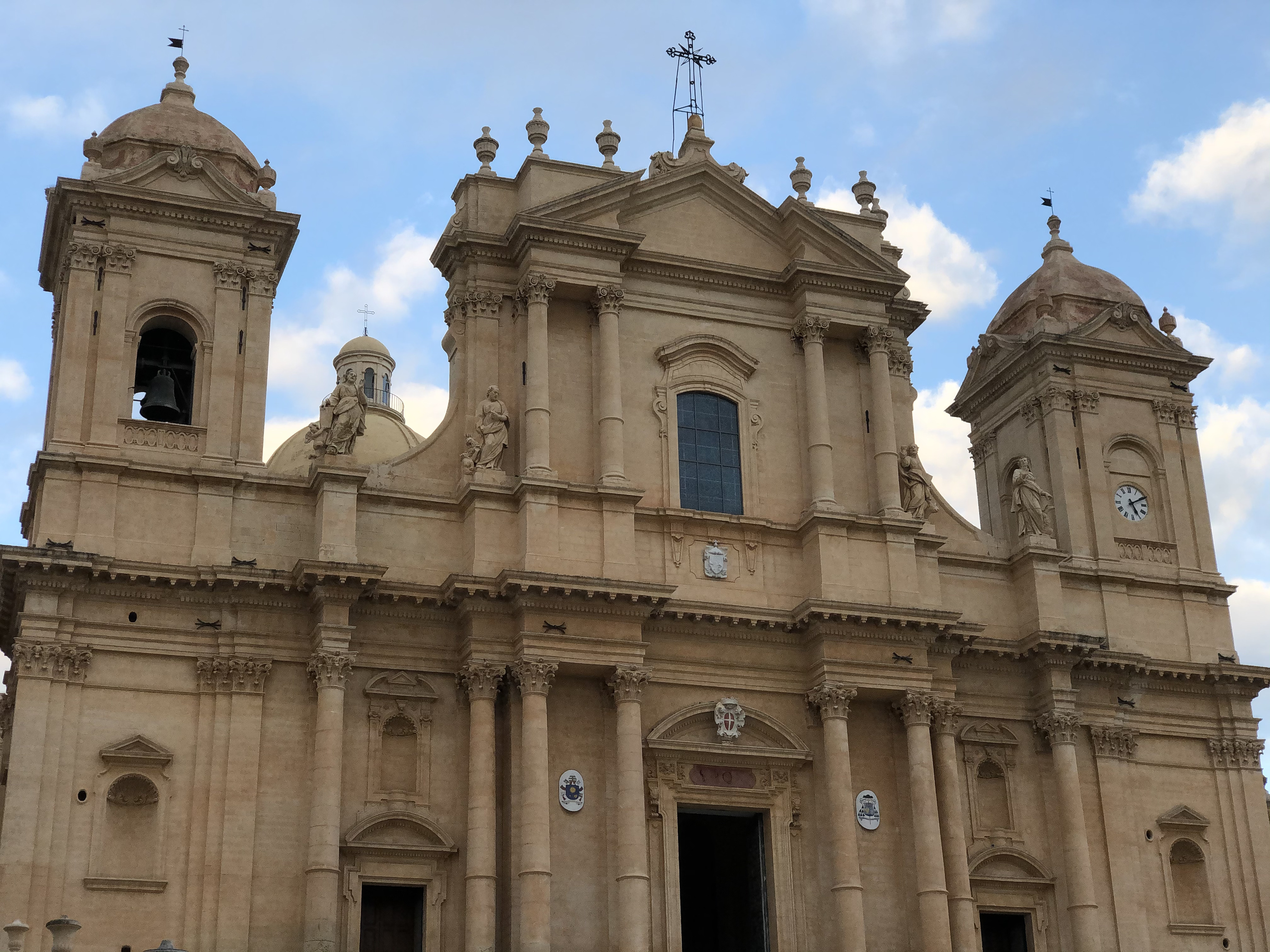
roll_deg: +2.2
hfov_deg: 36.8
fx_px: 1908
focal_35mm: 52
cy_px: 476
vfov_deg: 28.0
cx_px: 635
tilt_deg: +22.9
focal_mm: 6
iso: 16
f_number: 2.4
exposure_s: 1/340
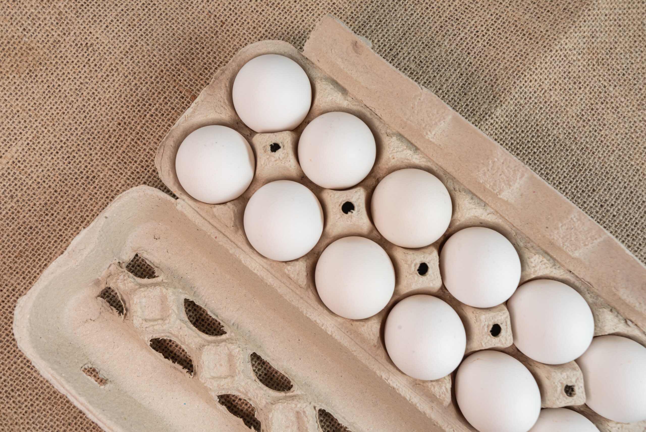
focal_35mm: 35
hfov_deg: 54.4
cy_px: 216
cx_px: 323
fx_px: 628
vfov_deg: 37.9
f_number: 9
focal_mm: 35
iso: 500
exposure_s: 1/100
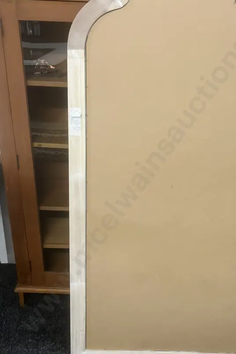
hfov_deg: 35.5
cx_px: 162
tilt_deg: -20.6
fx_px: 364
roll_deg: -2.5
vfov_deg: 51.7
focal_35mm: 37
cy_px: 152
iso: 160
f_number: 1.8
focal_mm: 3.99
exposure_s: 1/50
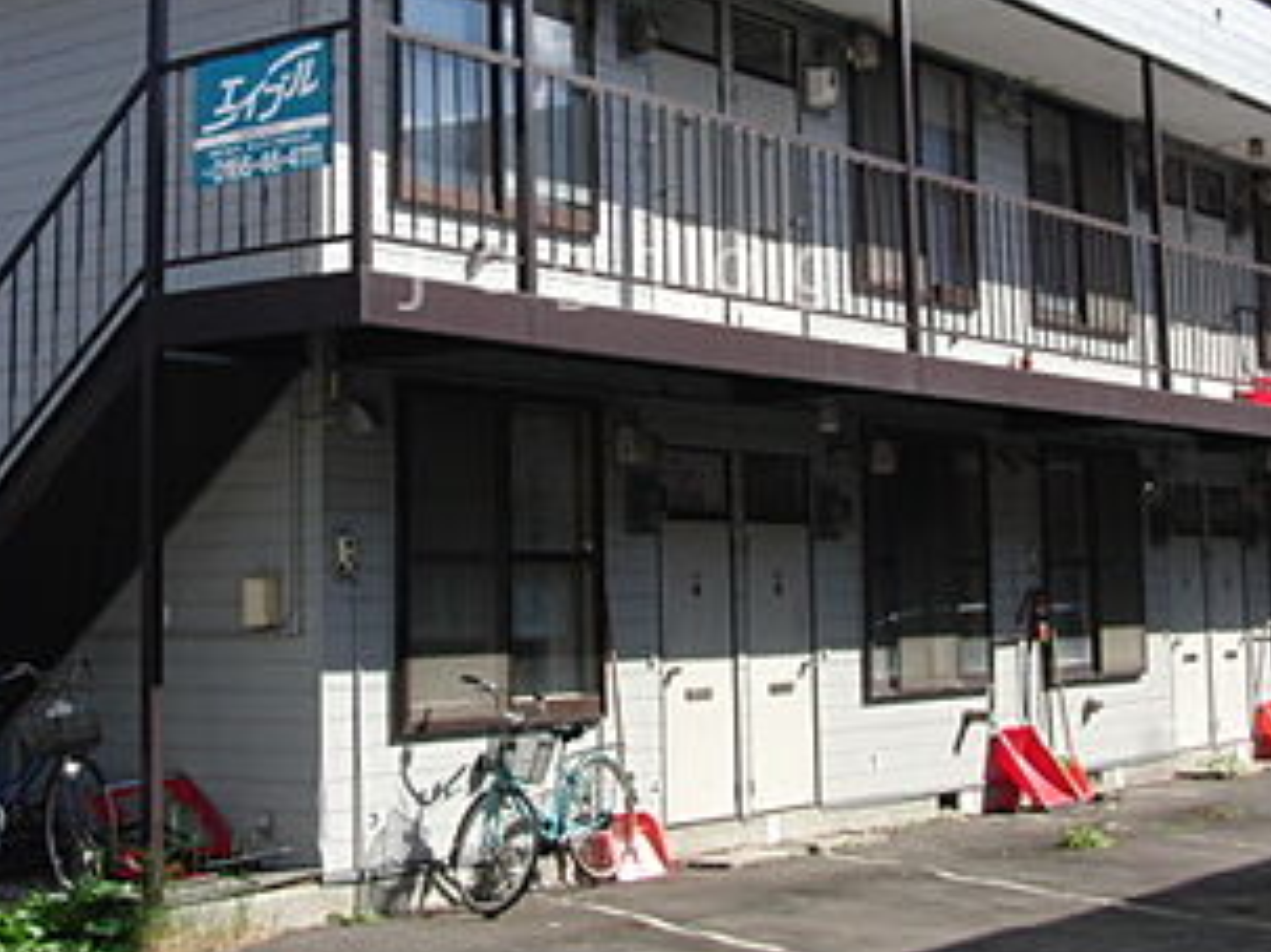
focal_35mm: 62
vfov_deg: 23.5
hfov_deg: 31.2
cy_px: 271
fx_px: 2276
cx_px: 625
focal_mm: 6.42
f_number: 8.5
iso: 100
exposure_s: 1/160
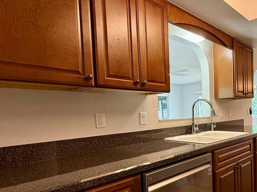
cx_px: 196
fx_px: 193
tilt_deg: -2.9
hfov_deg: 63.0
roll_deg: +2.0
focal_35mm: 26
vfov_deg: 52.3
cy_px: 123
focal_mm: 2.22
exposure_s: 1/60
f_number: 2.2
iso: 200
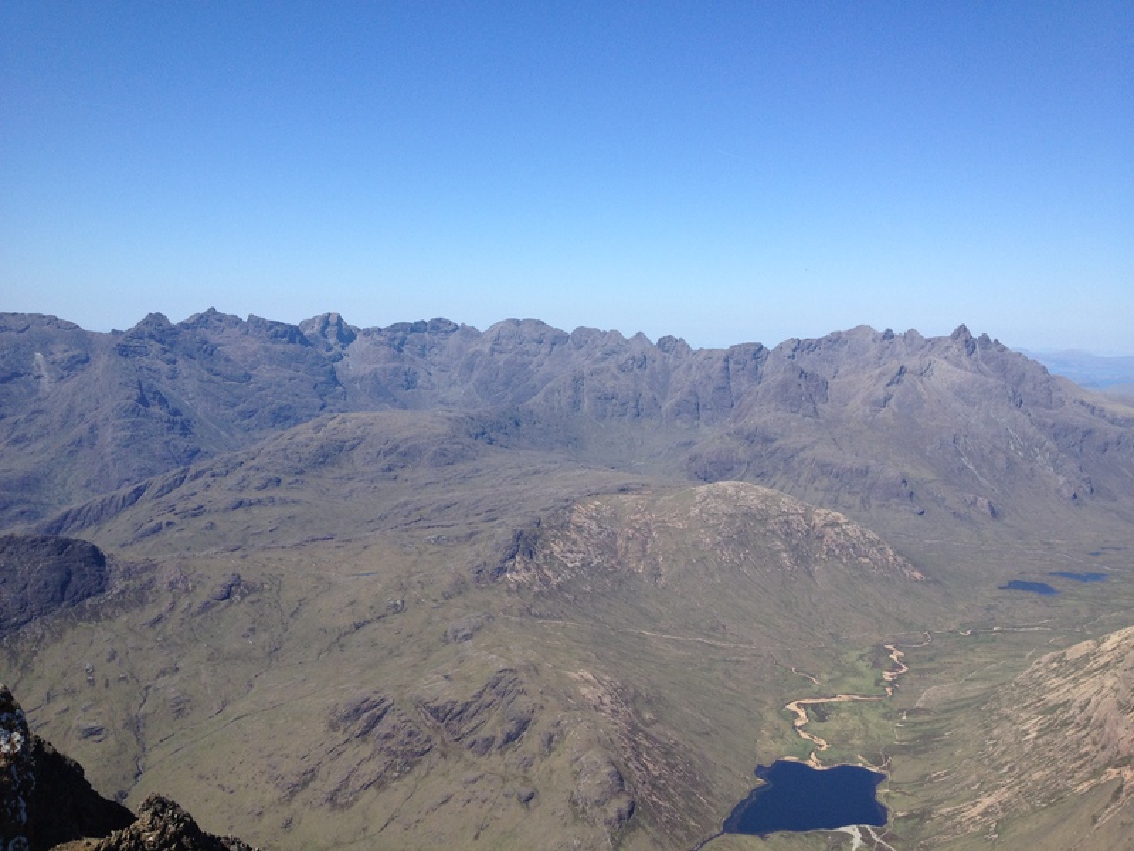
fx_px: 1147
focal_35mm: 35
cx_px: 567
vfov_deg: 40.7
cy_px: 426
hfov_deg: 52.6
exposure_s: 1/1783
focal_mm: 4.28
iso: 64
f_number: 2.4
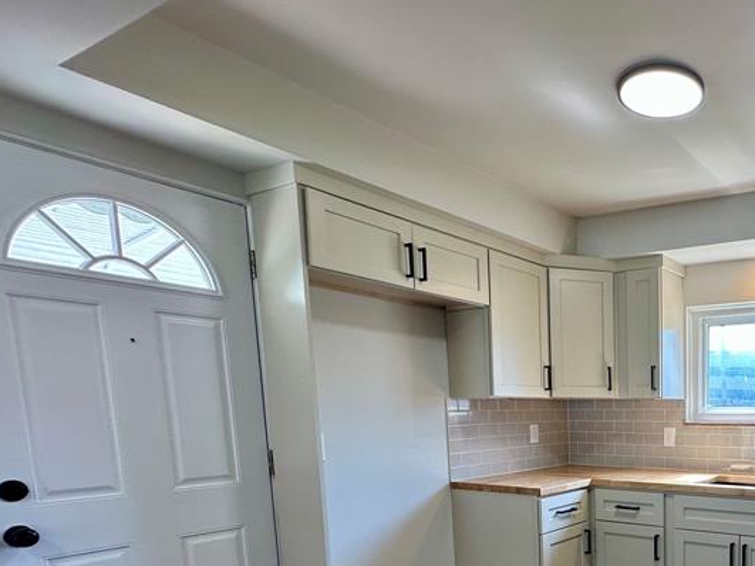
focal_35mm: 27
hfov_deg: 56.6
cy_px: 486
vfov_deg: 47.3
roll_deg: +0.1
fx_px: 589
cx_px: 675
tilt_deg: -7.4
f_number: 2.2
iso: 100
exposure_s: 1/120
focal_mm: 2.22
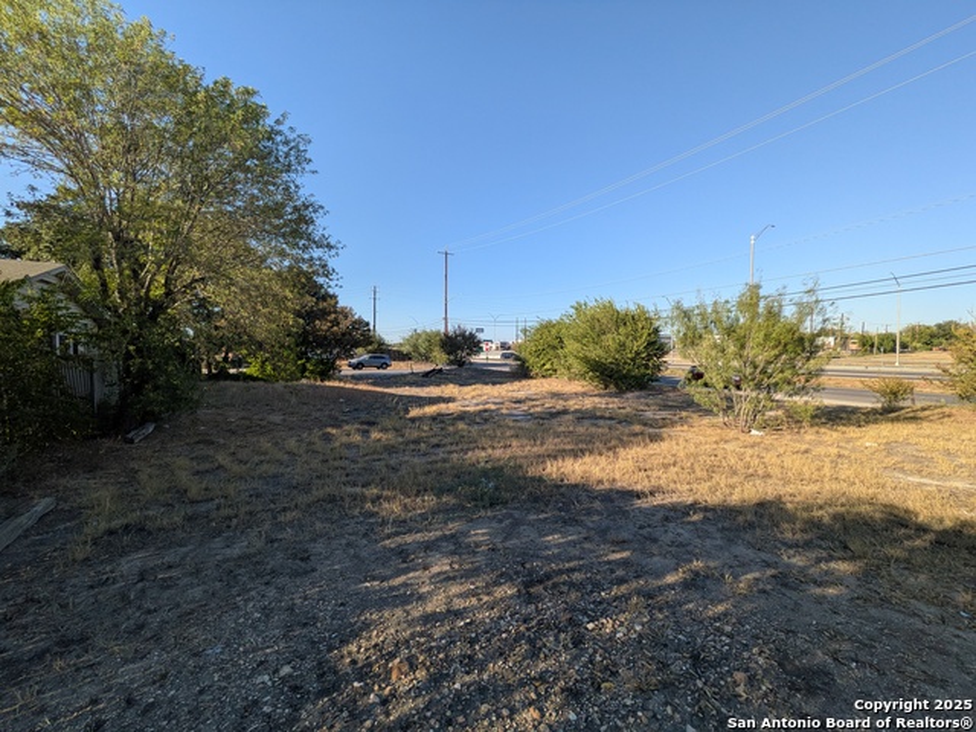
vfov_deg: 85.7
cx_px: 488
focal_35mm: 14
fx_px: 395
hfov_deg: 102.1
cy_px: 366
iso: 49
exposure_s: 1/972
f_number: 2.2
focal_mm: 1.83
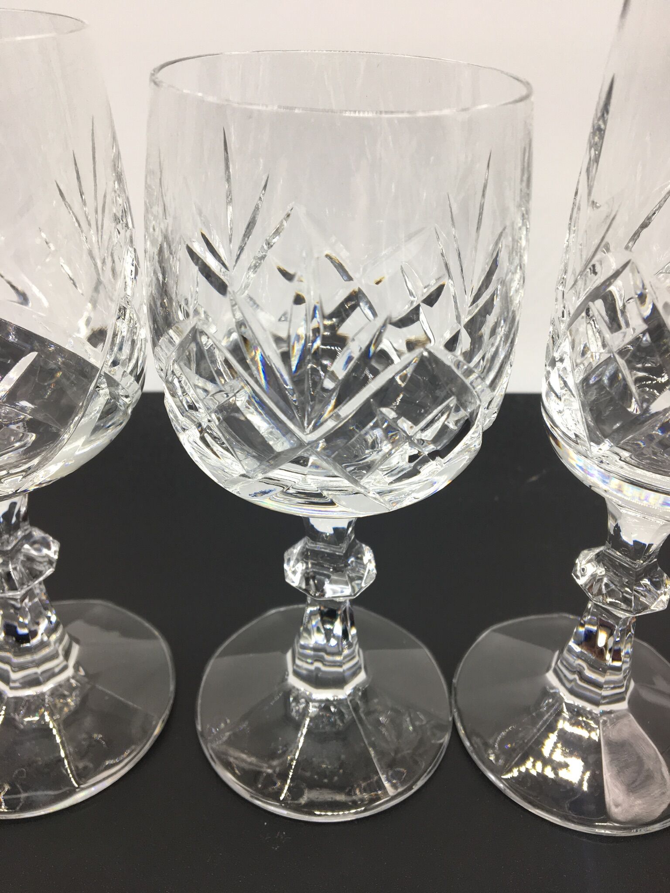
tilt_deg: -33.9
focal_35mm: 29
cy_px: 446
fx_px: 748
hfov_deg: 48.2
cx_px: 335
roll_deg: -0.8
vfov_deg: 61.7
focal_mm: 4.15
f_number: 2.2
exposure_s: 1/100
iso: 40
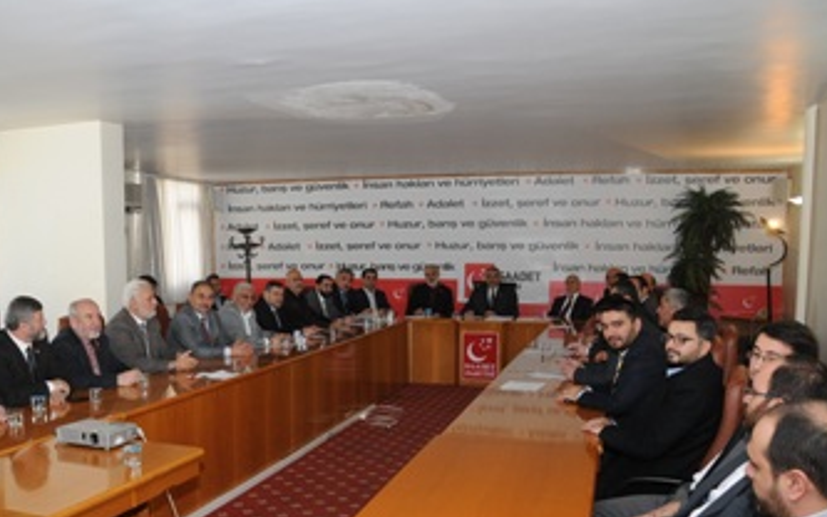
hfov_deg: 52.1
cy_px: 349
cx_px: 305
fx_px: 834
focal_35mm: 37
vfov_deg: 34.1
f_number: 5.6
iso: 400
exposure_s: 1/60
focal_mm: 18
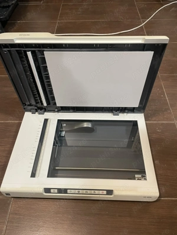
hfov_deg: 53.1
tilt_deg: -51.4
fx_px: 177
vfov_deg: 67.3
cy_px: 118
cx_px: 88
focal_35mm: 26
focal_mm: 4.2
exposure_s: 1/33
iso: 500
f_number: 1.6
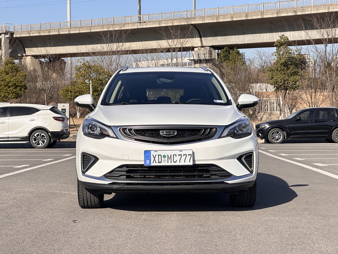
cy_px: 127
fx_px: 752
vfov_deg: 19.1
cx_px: 169
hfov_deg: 25.3
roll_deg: +0.3
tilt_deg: -1.0
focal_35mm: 77
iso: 32
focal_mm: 9
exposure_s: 1/881
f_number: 2.8
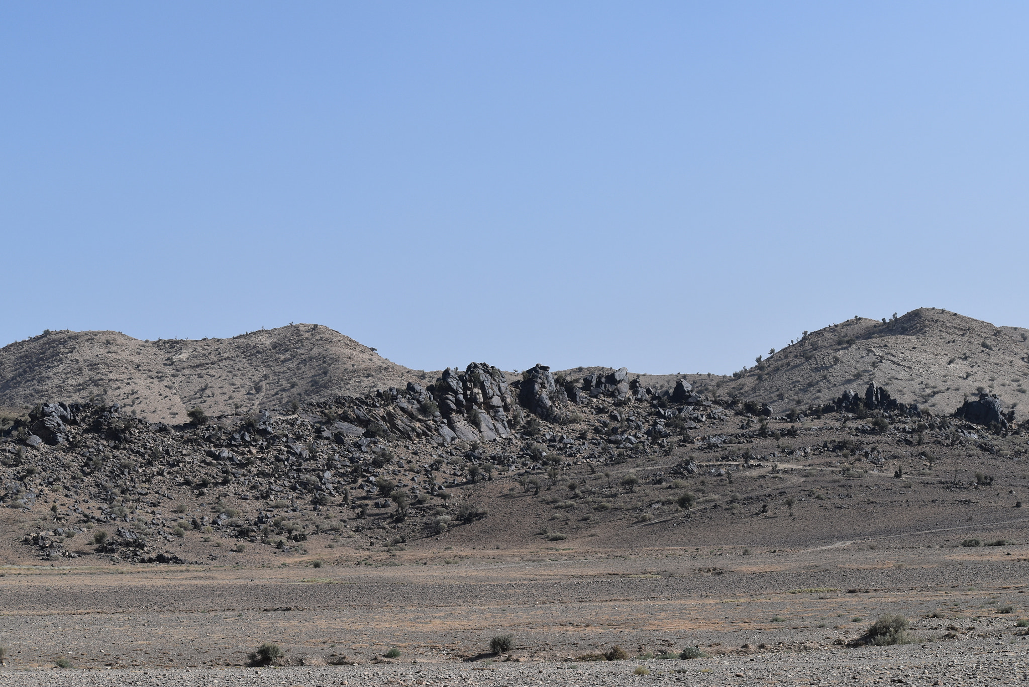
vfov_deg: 16.6
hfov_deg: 24.6
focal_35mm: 82
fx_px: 2359
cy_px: 344
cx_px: 514
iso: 400
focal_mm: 55
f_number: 7.1
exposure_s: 1/1600
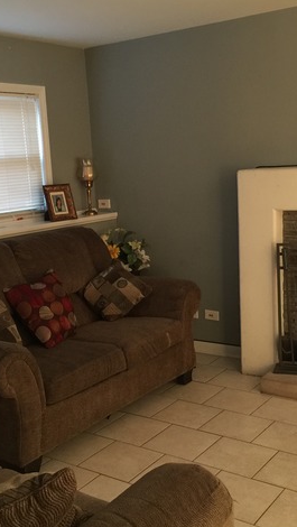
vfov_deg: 47.3
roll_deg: +3.9
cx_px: 147
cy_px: 267
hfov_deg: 27.8
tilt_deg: -9.1
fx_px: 601
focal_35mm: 43
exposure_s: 1/10
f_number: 2.2
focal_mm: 4.15
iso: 125
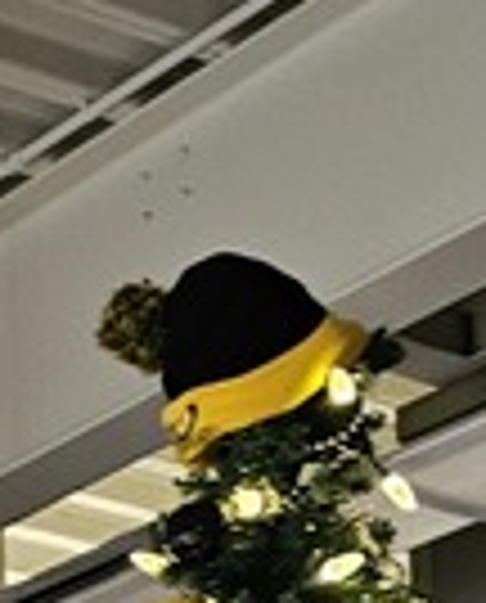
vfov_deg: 10.6
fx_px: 3061
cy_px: 1062
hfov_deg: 7.8
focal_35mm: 171
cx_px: -981
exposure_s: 1/34
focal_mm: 6.3
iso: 640
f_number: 1.7
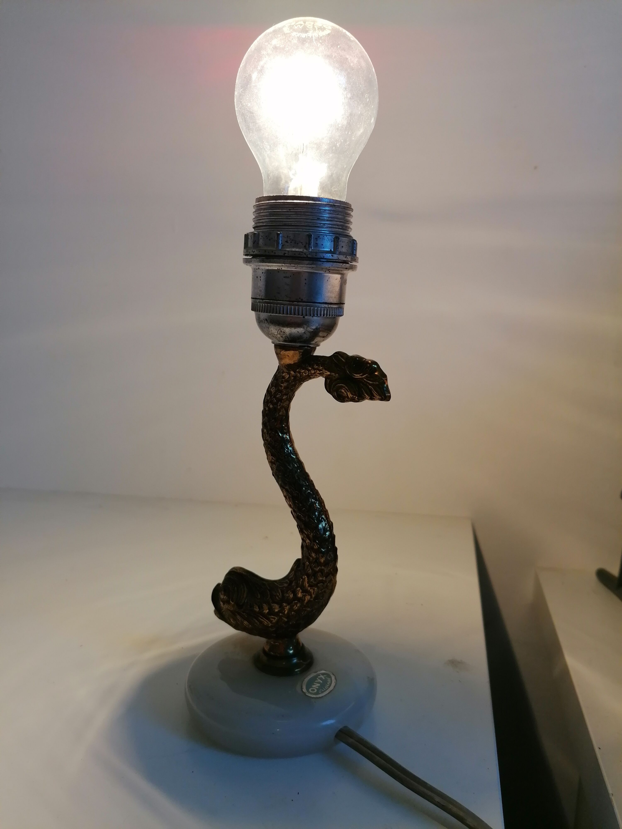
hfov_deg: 51.4
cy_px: 414
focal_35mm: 27
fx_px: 647
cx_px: 311
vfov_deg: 65.3
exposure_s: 1/114
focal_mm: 4.75
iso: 50
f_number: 1.8
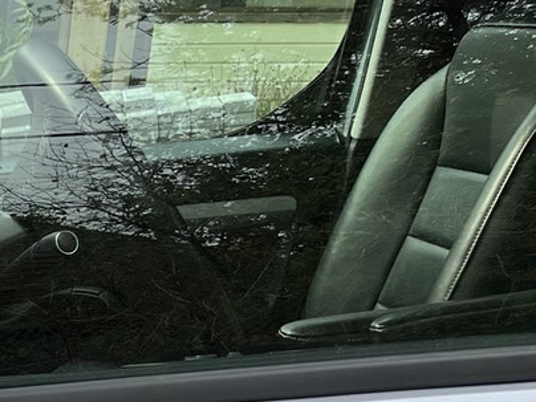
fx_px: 1595
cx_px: -505
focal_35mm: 103
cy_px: 691
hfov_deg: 15.6
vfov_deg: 13.2
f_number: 1.6
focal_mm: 5.1
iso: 50
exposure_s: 1/497
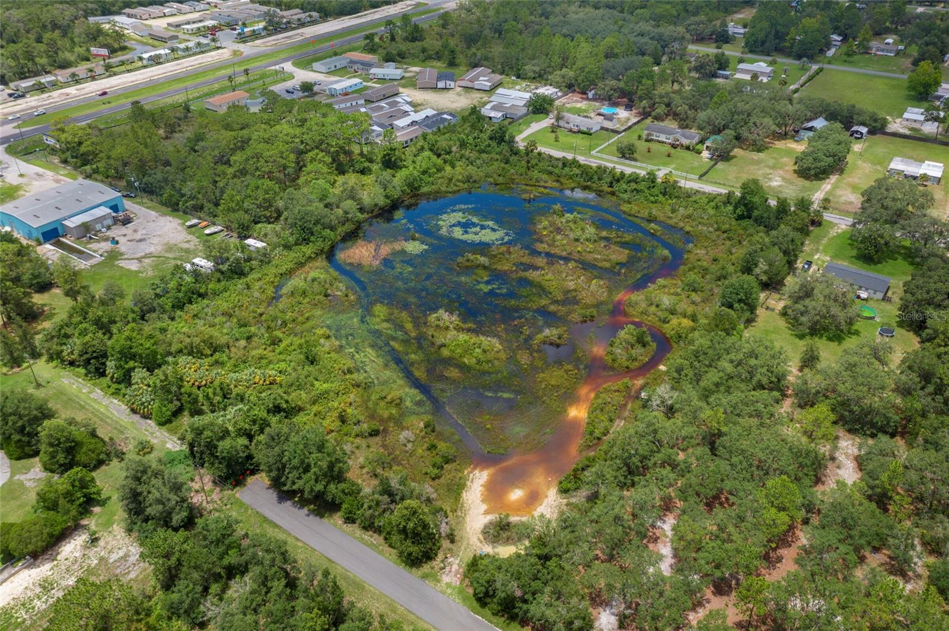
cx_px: 474
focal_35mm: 28
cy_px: 316
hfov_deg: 65.5
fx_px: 737
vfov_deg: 46.3
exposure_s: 1/200
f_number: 4.5
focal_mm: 10.26
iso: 100
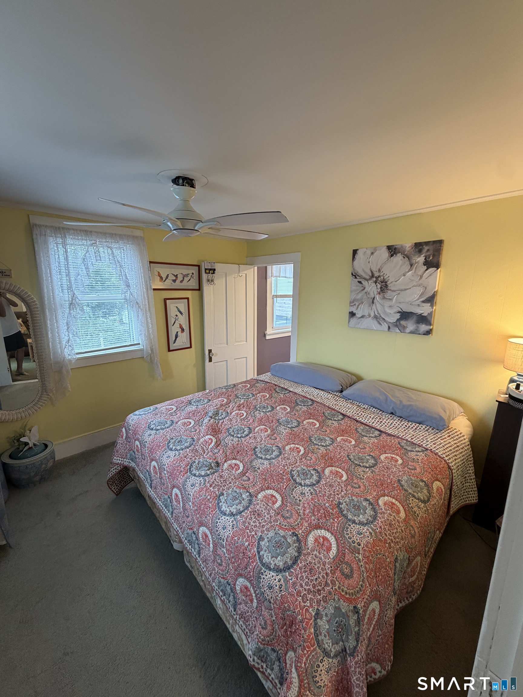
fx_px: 282
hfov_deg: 85.7
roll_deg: -0.4
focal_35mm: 14
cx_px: 262
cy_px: 348
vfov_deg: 102.1
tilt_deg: -11.4
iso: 200
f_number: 2.2
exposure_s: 1/60
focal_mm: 2.22
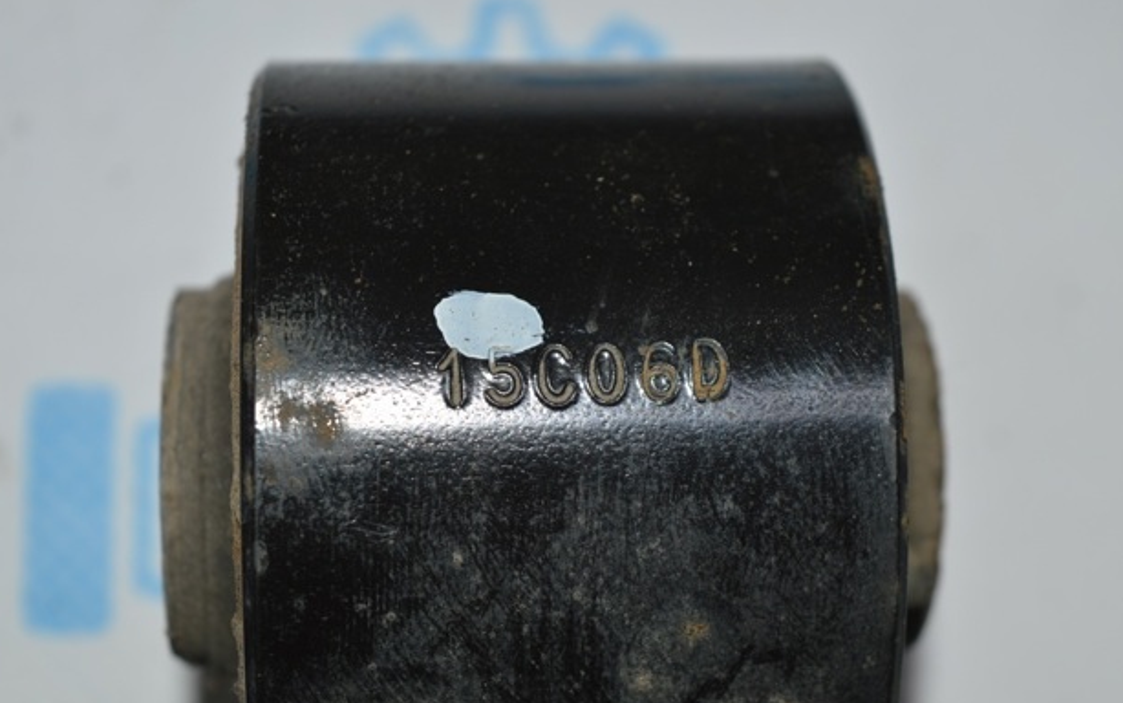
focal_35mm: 88
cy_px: 369
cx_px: 580
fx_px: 2679
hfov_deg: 23.7
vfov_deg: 14.9
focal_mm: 55
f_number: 8
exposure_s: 1/60
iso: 100
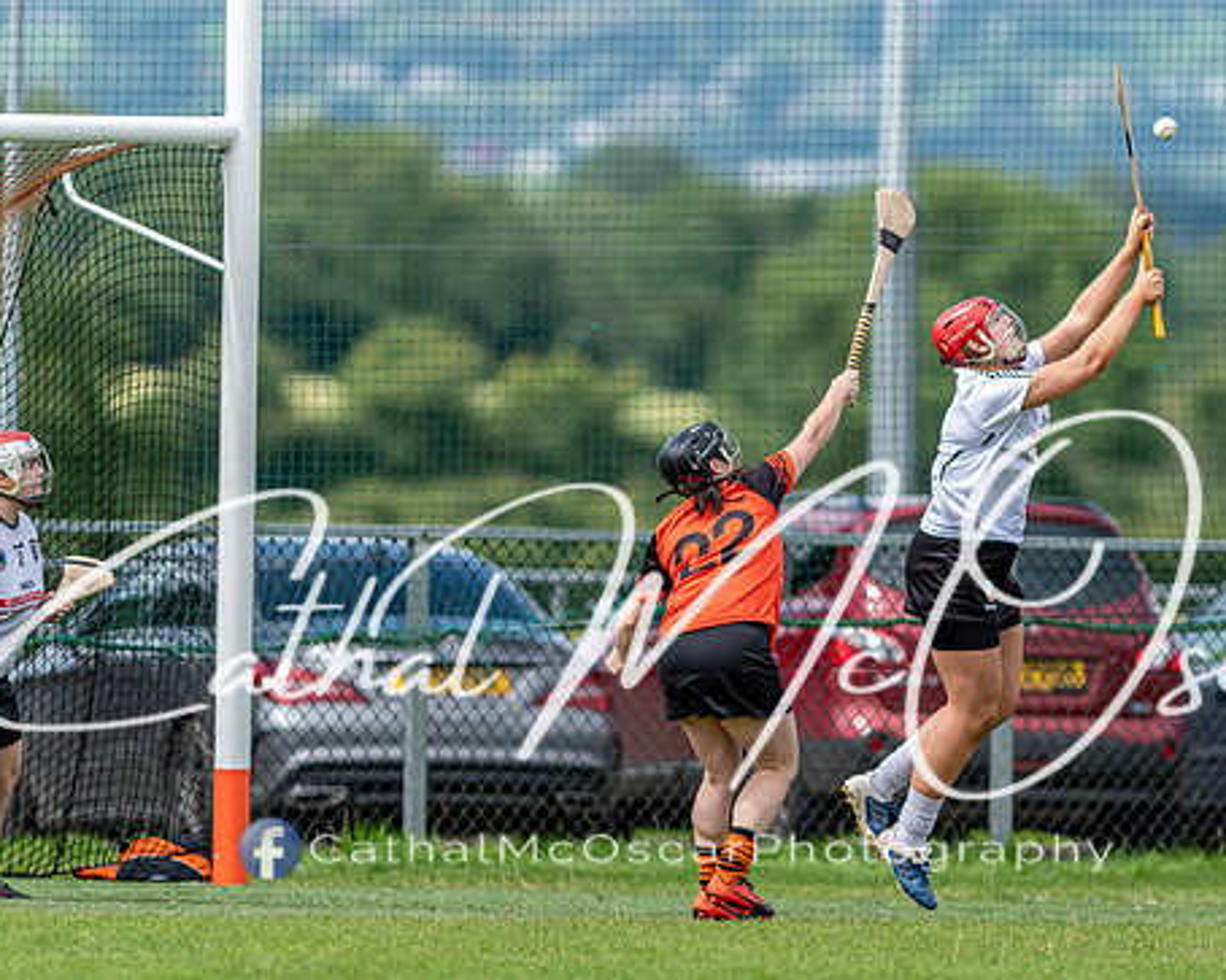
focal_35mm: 656
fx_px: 23798
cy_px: 594
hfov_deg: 3.0
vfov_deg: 2.4
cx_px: 793
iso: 125
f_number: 2.8
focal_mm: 300
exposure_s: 1/1600
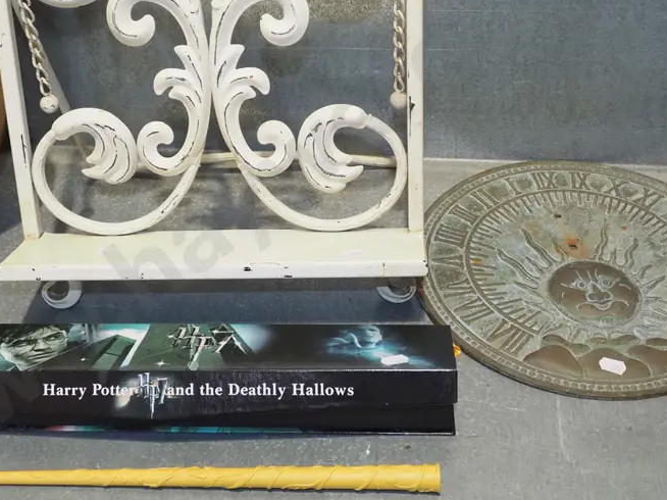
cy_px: 149
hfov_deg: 40.4
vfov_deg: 30.5
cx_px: 321
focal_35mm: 47
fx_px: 905
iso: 2000
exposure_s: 1/200
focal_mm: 15
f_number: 5.6
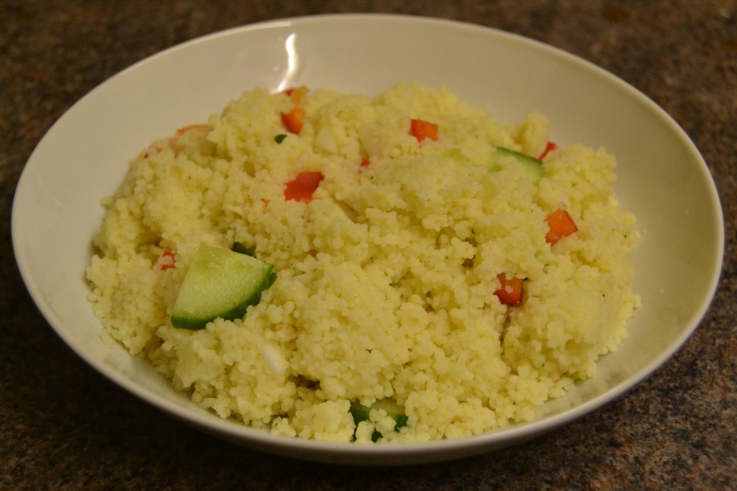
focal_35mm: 52
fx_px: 1074
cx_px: 368
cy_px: 246
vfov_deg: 25.7
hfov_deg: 37.9
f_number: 5.6
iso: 1600
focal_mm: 35
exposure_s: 1/125
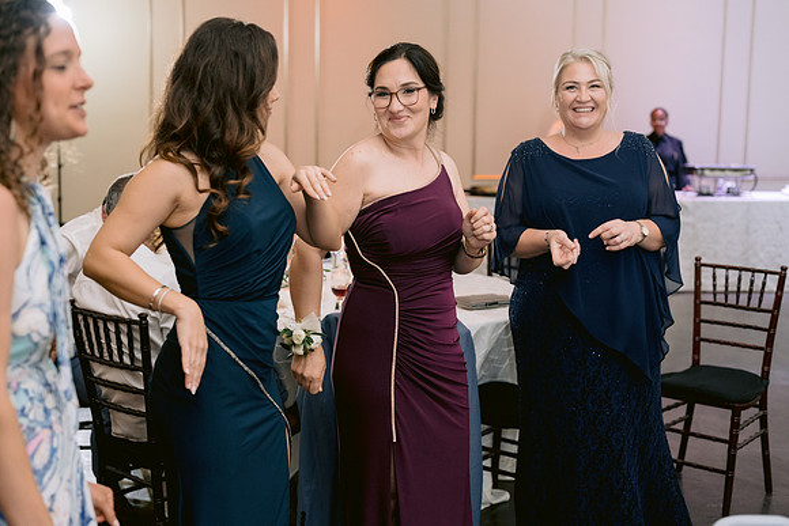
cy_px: 263
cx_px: 394
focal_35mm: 50
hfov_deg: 39.6
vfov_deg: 27.0
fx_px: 1096
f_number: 2.8
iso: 1250
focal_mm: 50
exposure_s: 1/125
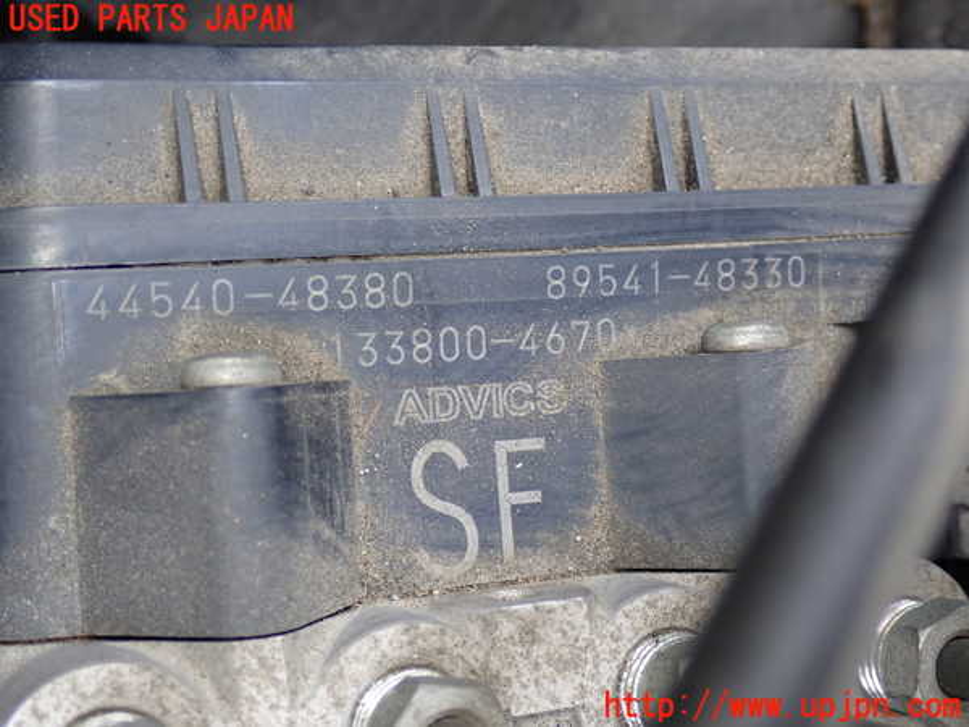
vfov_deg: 27.0
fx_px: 1512
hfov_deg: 35.5
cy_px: 364
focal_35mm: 54
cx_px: 484
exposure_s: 1/50
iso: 250
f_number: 3.3
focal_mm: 9.65
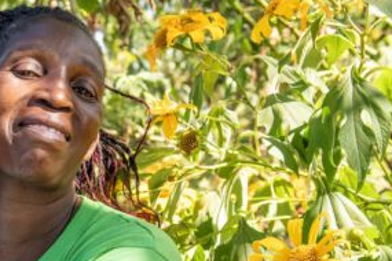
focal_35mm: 86
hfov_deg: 22.1
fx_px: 936
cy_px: 178
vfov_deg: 15.8
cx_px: -59
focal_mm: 35
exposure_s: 1/500
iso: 800
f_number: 5.6
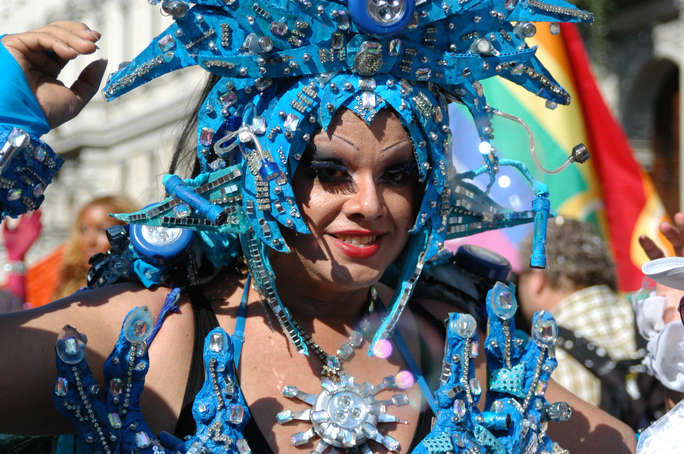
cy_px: 227
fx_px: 1879
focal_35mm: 99
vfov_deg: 13.8
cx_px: 342
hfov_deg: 20.6
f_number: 4.5
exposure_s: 1/1000
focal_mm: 66
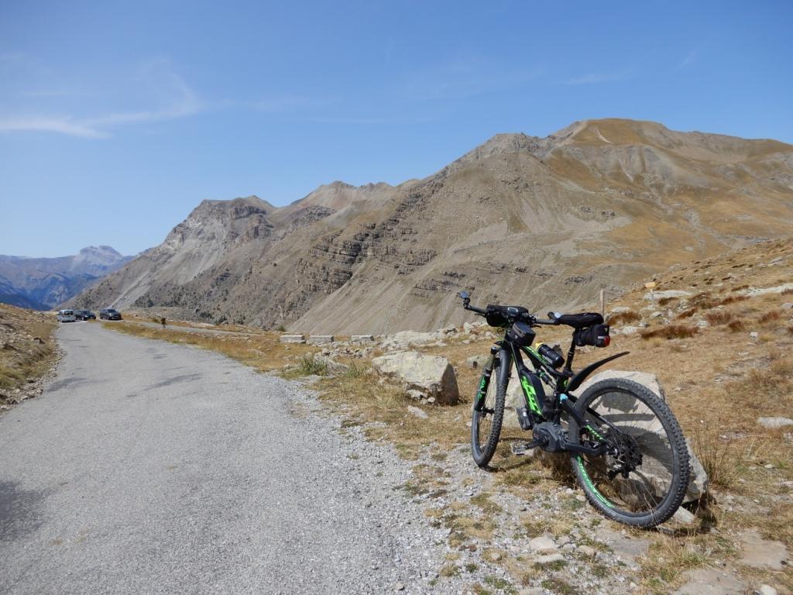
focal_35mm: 24
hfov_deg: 71.6
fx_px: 550
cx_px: 396
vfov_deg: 56.8
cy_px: 298
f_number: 3.4
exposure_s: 1/1250
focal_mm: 4.3
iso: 80
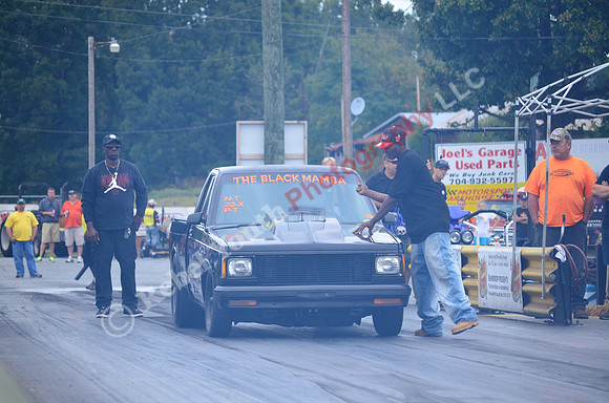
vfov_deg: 7.3
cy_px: 202
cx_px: 304
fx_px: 3165
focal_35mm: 188
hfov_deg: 11.0
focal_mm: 125
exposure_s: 1/320
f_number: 4.8
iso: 1000
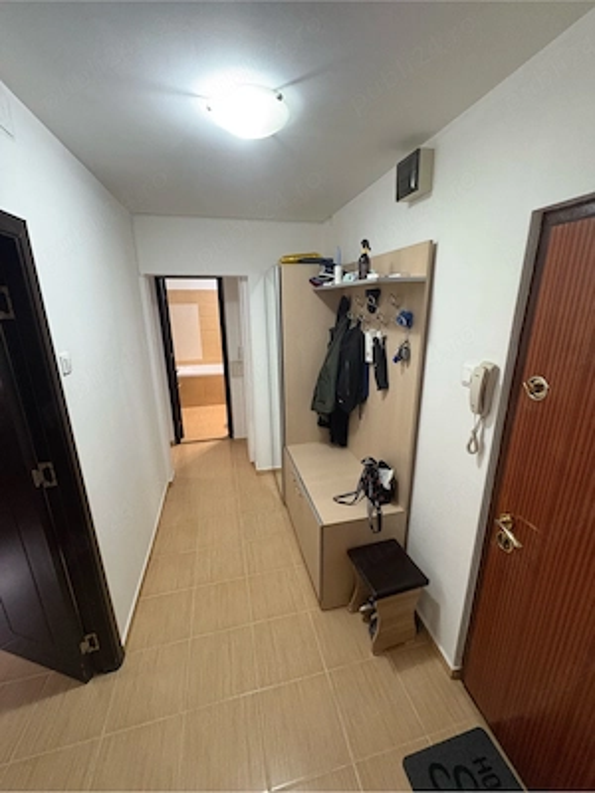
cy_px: 396
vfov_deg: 102.1
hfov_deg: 85.7
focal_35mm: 14
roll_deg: +0.1
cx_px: 298
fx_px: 321
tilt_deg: -16.1
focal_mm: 2.22
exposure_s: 1/50
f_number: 2.2
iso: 640
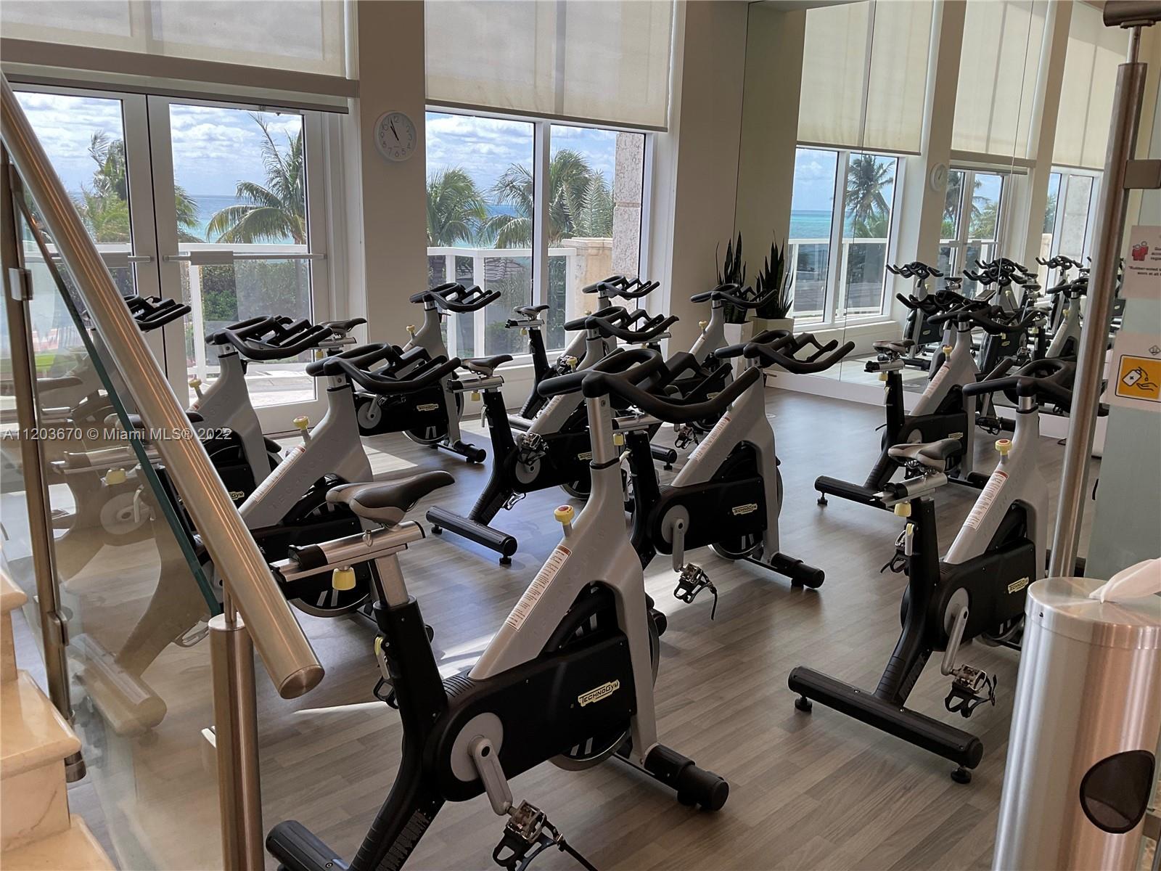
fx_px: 973
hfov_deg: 61.7
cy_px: 436
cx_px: 580
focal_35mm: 29
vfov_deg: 48.2
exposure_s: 1/120
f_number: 1.8
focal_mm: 3
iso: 25
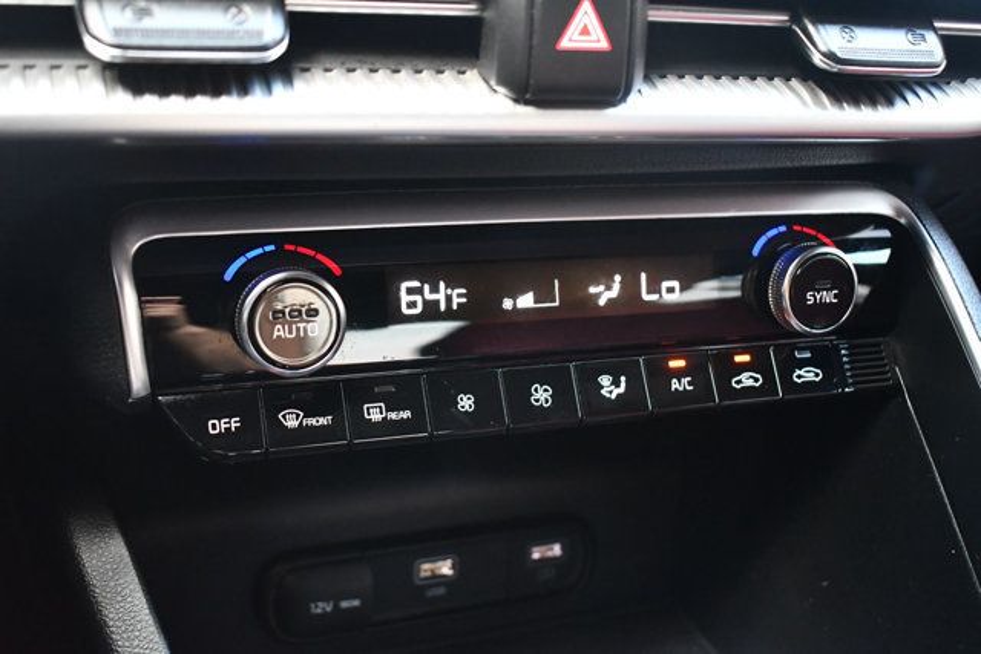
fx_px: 1172
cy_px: 327
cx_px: 490
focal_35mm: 43
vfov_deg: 31.2
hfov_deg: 45.4
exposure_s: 1/60
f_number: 4.2
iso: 5000
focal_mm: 29
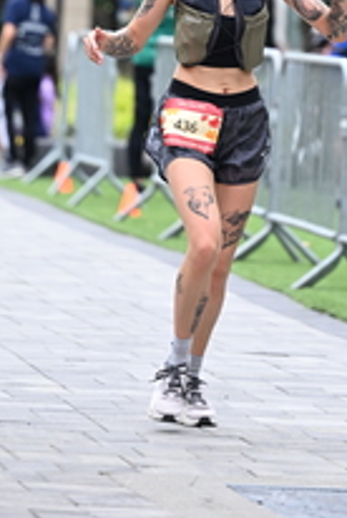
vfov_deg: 5.5
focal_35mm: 373
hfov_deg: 3.7
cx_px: 268
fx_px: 5375
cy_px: -126
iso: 640
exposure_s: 1/1600
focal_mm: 140
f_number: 2.8
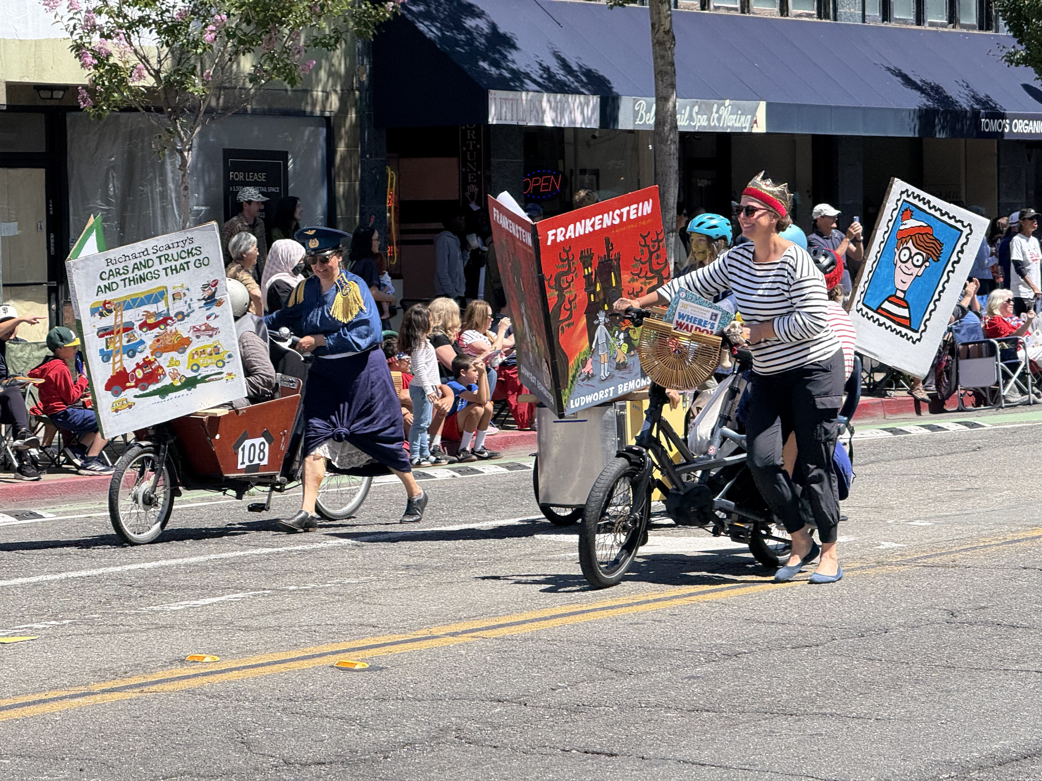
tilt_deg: -2.4
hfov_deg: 16.4
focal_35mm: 120
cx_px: 521
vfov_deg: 12.3
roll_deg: +0.7
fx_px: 3612
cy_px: 390
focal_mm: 15.66
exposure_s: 1/1206
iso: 64
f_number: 2.8
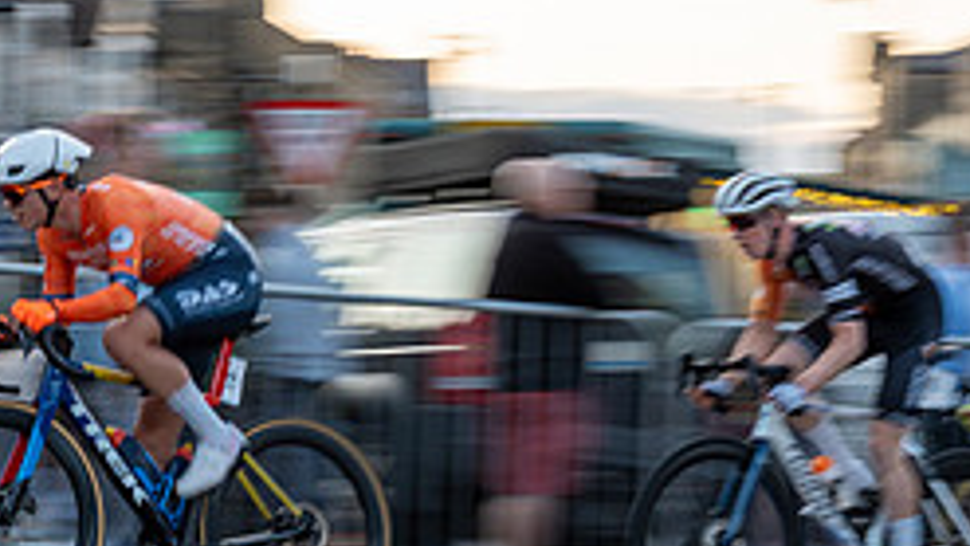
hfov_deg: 13.0
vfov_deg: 7.3
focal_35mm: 165
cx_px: 153
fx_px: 4244
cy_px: 488
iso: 1250
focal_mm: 67
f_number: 9
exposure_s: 1/80
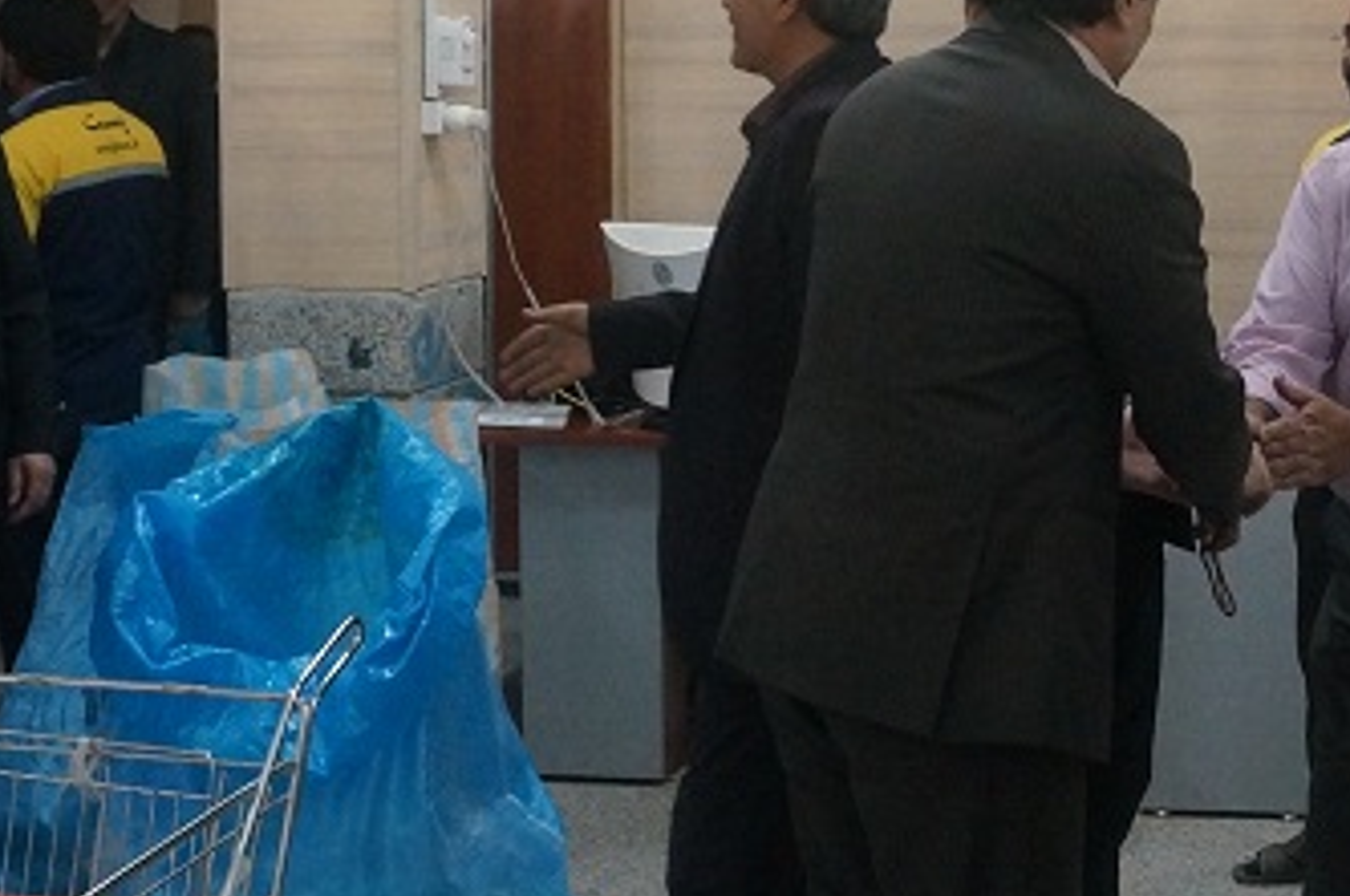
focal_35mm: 72
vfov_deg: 18.7
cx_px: 1022
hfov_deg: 27.7
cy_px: 199
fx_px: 2696
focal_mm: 16
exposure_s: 1/160
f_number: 4
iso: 2500
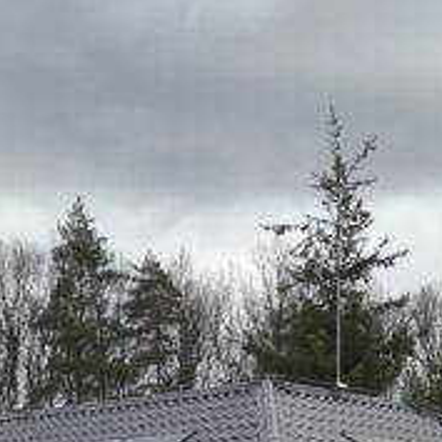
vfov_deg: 17.6
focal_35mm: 92
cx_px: 275
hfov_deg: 18.9
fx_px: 1329
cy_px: 592
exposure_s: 1/400
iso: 100
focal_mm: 4.4
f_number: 2.8
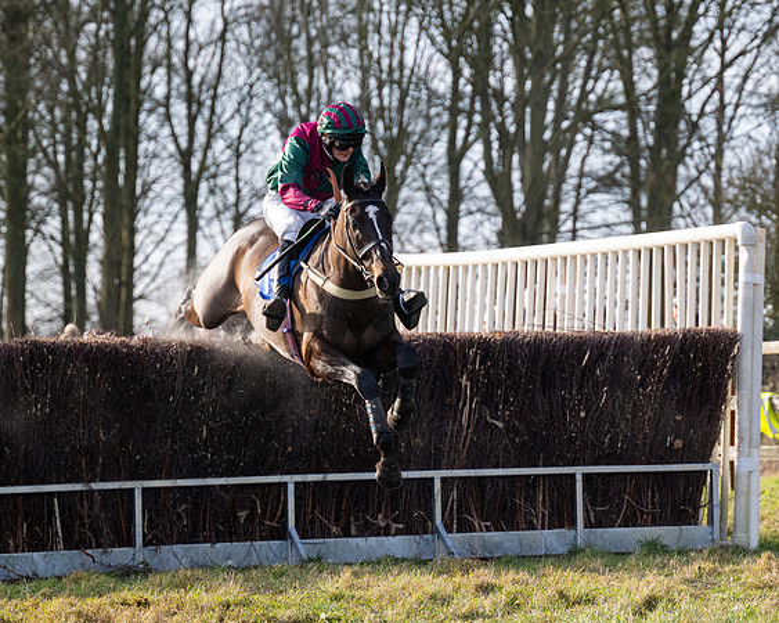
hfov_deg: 9.4
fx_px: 4744
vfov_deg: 7.5
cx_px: 430
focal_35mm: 206
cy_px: 320
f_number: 4
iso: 800
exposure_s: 1/2000
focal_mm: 130
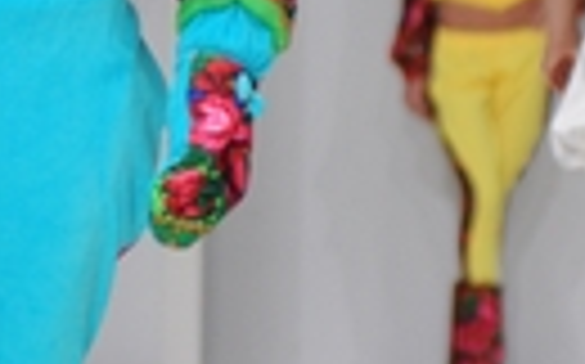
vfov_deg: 2.7
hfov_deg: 4.3
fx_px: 7774
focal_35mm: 488
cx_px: -106
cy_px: 99
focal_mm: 80
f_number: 3.5
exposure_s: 1/320
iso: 800
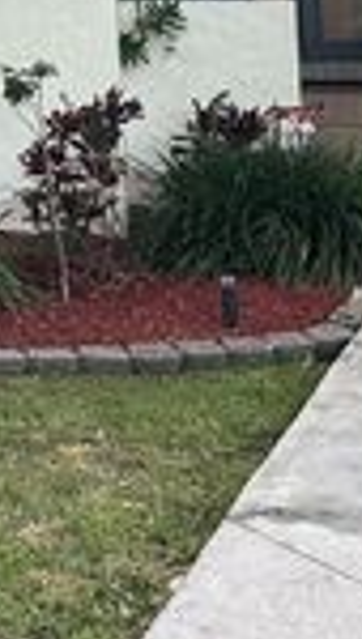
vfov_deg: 22.6
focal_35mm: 87
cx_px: -281
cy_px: -117
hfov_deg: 12.8
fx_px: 1476
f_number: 1.78
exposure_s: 1/121
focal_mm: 6.86
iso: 200
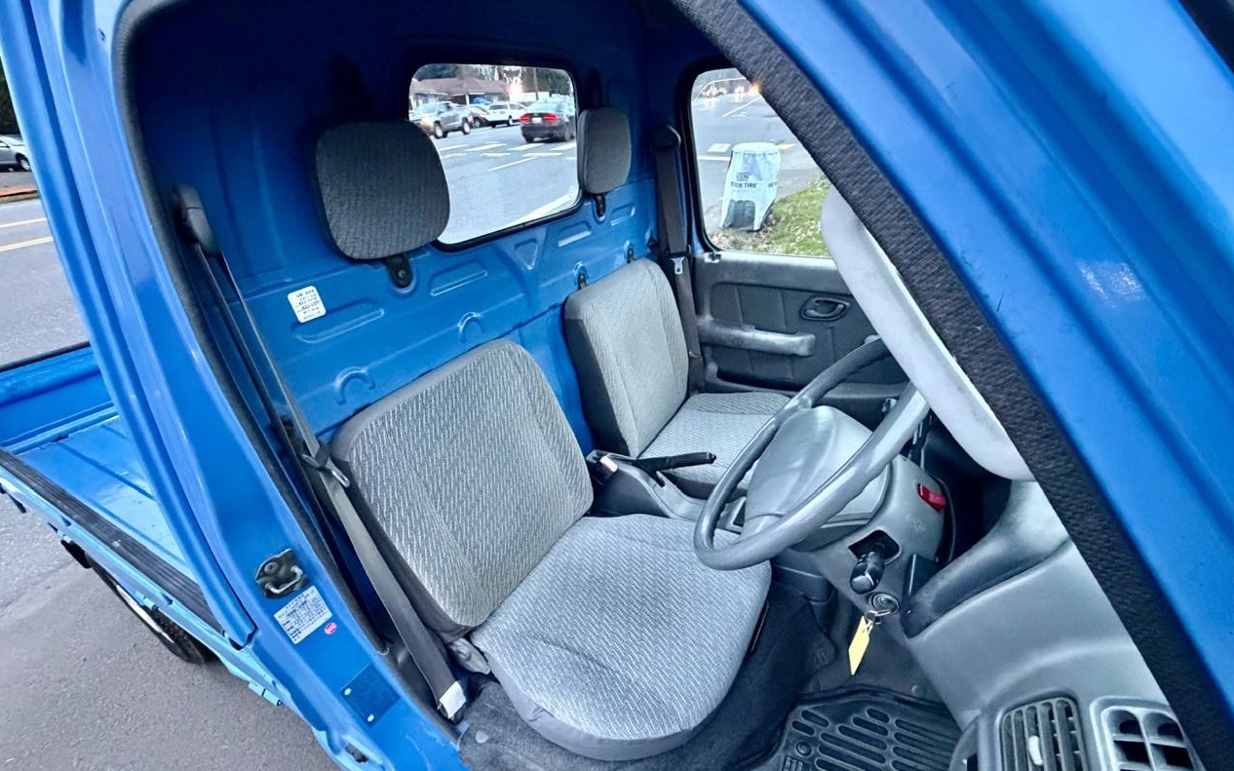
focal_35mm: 15
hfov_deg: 101.5
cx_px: 613
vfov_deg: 74.0
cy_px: 460
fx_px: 504
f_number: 2.2
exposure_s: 1/60
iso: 1250
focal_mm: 2.22
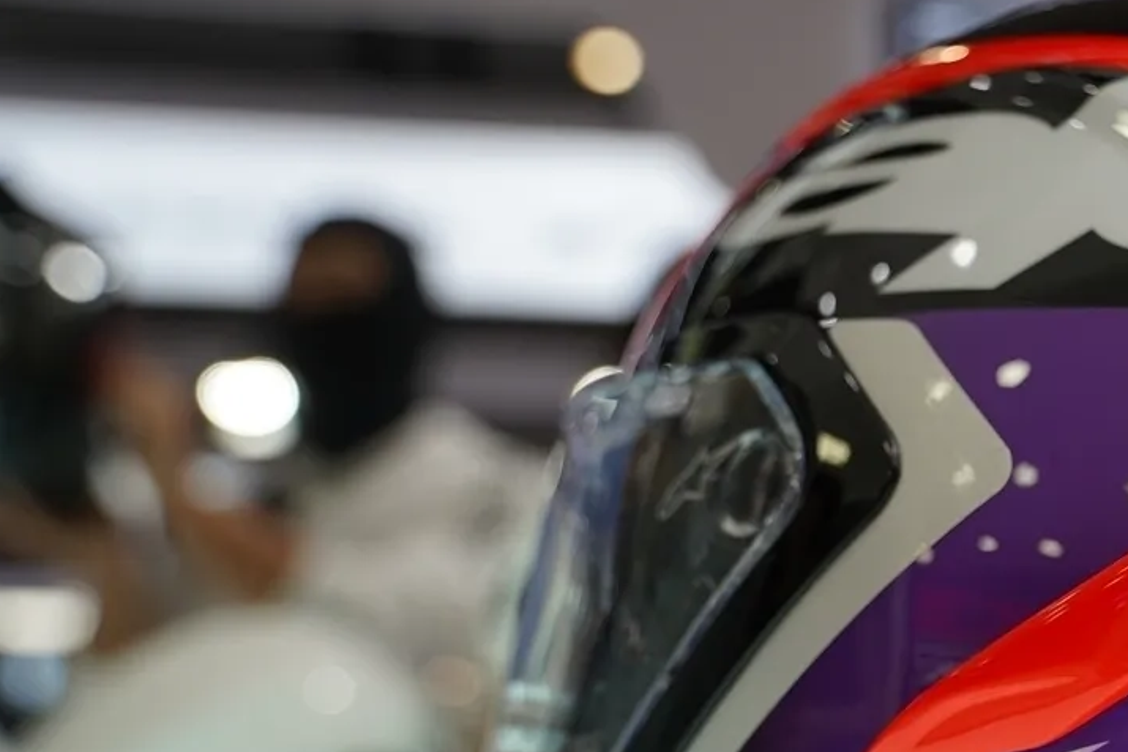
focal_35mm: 73
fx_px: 2288
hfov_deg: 25.2
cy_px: 659
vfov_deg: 18.4
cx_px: 1316
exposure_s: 1/100
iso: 100
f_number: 3.5
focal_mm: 29
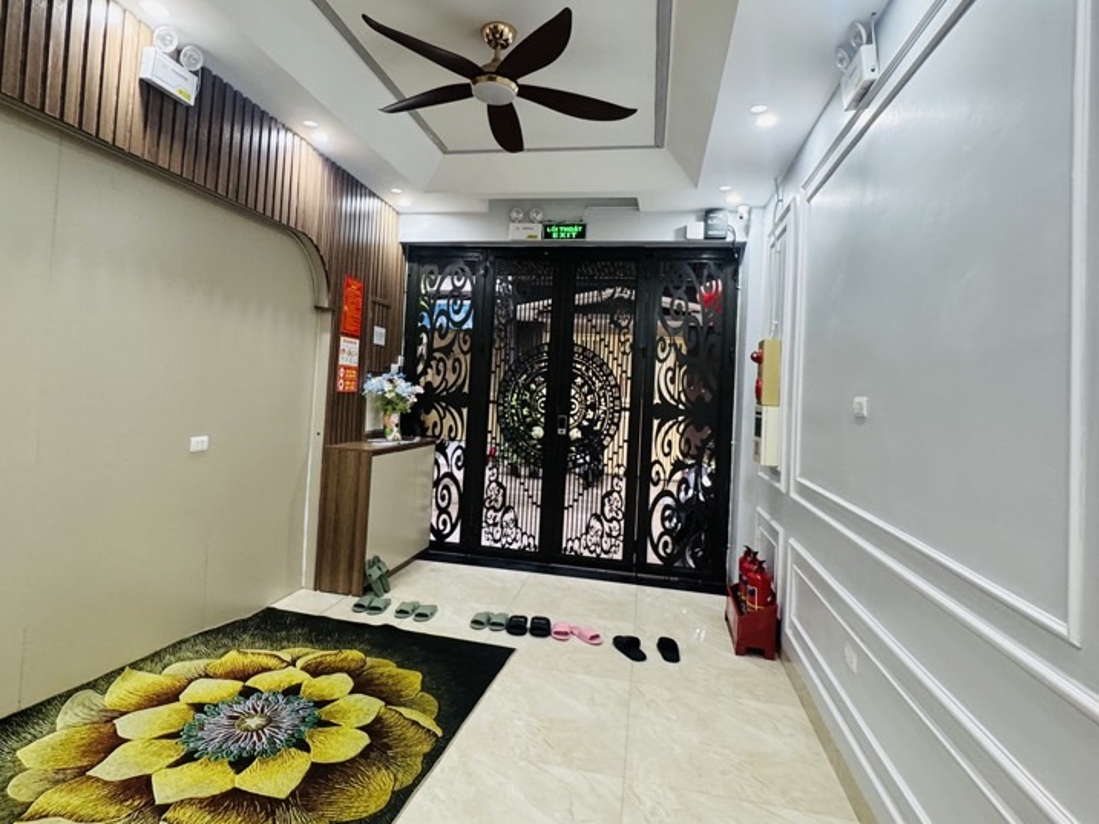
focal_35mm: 20
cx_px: 521
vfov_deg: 65.8
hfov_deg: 81.7
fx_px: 635
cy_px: 366
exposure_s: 1/50
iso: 250
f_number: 2.2
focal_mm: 2.22
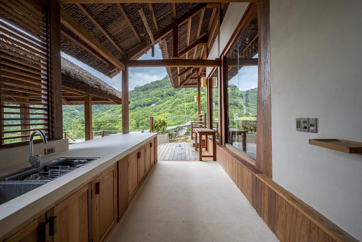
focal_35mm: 14
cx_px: 181
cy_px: 121
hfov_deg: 104.2
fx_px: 141
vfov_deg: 81.3
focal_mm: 14
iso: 100
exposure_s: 1/10
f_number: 9
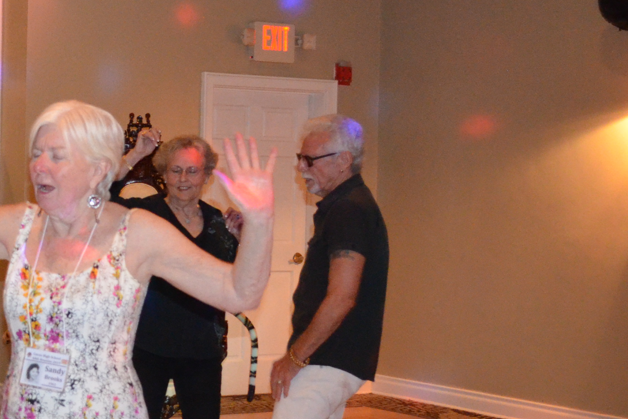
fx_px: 1535
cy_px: 220
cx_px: -91
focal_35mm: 88
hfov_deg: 21.7
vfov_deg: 15.5
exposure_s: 1/60
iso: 3200
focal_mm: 22
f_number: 3.8
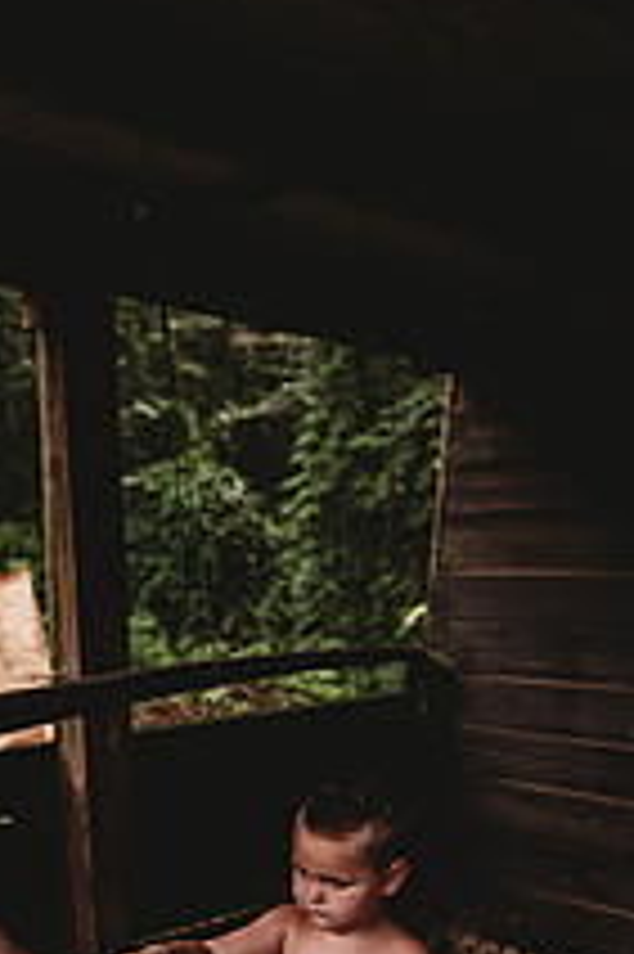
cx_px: 346
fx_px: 1349
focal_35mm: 51
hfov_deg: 26.4
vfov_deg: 37.1
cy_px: 801
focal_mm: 24
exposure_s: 1/500
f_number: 2.8
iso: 125
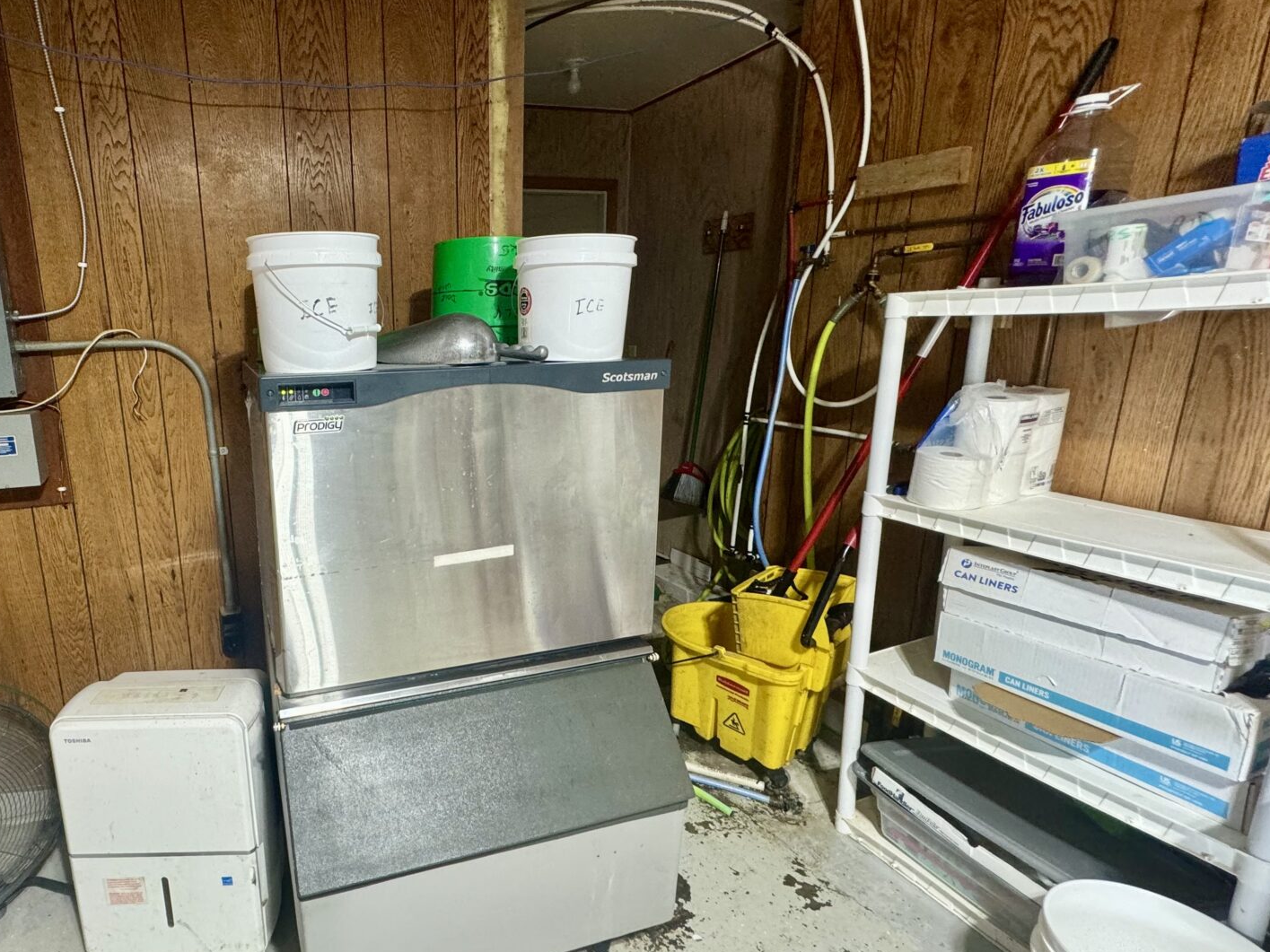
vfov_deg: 68.7
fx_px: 697
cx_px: 419
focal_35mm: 19
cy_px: 484
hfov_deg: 81.7
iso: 250
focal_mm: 2.22
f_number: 2.2
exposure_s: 1/60
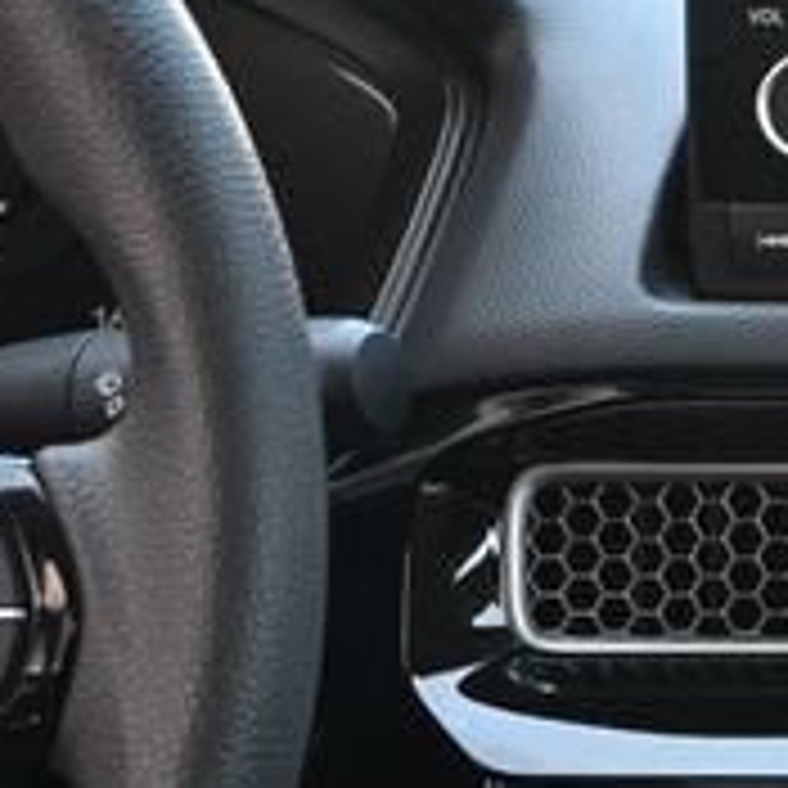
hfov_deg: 9.1
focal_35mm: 186
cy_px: 504
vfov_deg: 9.4
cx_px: 1265
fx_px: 4790
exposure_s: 1/125
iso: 800
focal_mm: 40
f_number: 5.6
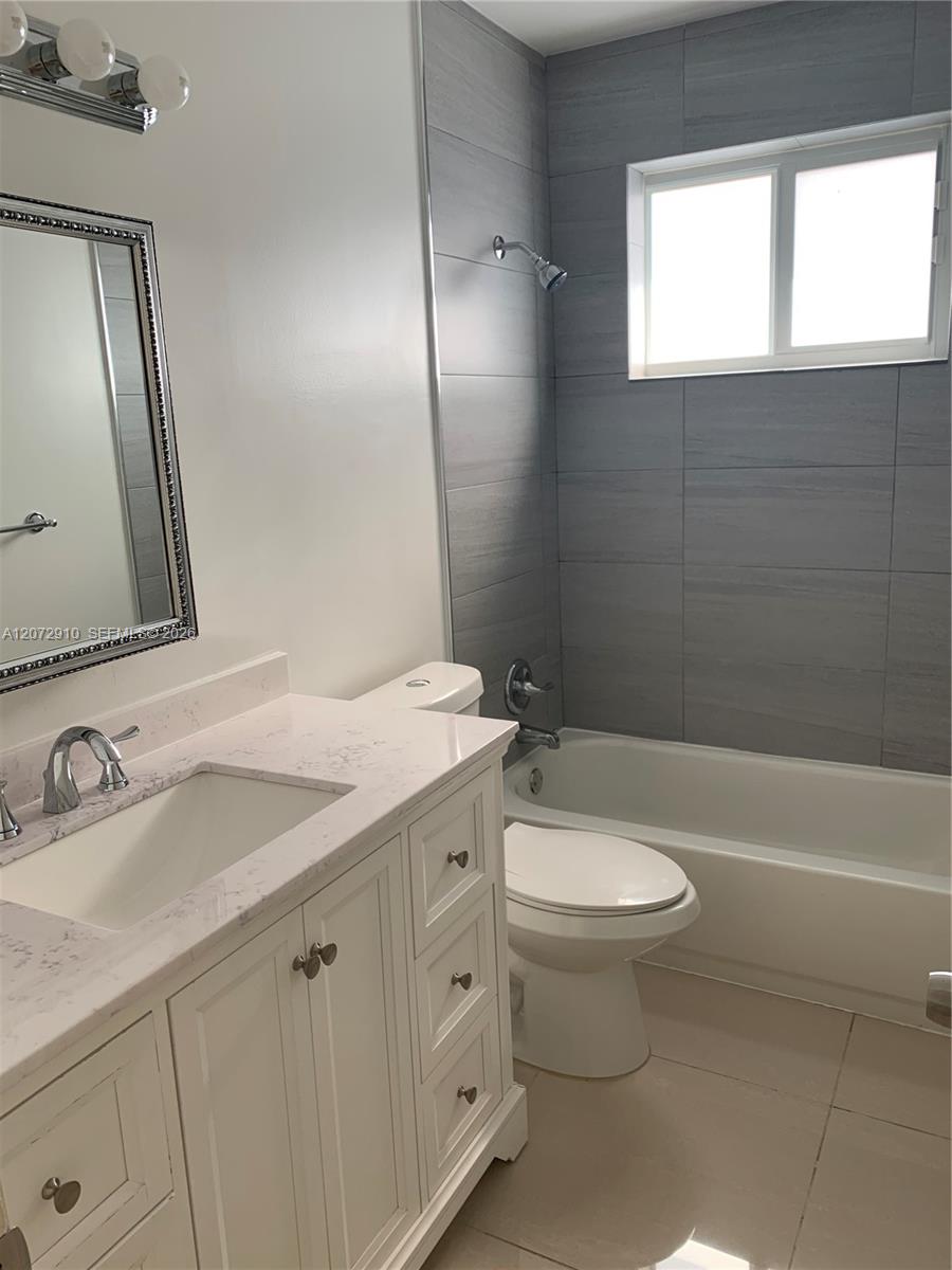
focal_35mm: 26
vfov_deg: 67.3
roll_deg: +2.3
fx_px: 953
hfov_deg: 53.1
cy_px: 635
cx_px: 476
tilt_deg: -11.9
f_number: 1.8
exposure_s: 1/121
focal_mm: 4.25
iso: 32
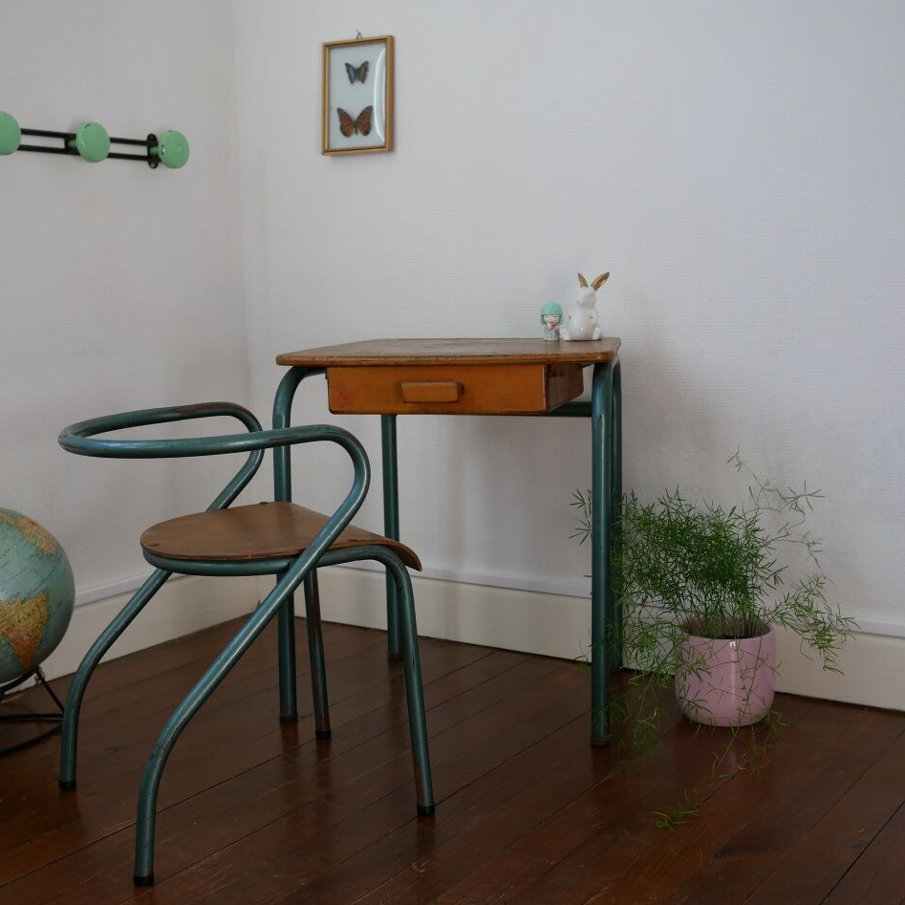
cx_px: 450
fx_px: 1420
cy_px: 452
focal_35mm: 48
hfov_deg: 35.4
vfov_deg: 35.4
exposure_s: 1/250
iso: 200
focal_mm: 20
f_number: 2.5
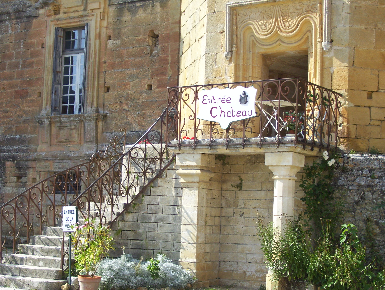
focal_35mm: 70
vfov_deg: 21.1
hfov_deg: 27.7
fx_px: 780
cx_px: 192
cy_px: 145
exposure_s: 1/500
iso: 80
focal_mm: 11.6
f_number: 4
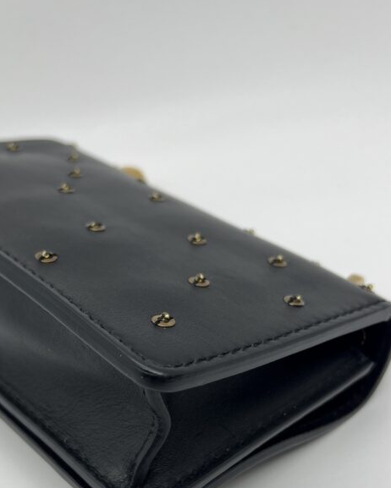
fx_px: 651
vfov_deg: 40.1
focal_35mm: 45
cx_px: 148
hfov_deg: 33.3
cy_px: 363
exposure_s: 1/181
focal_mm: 5.7
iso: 40
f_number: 1.5
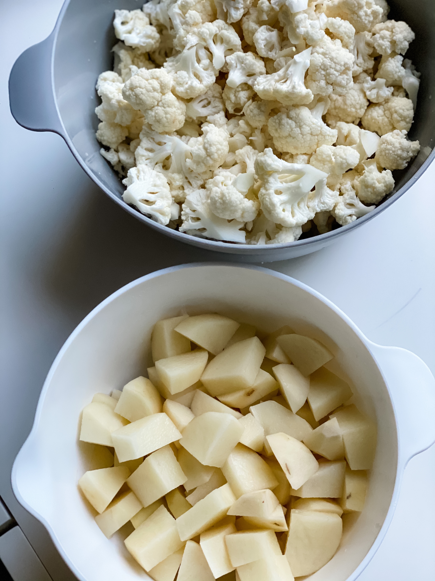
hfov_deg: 28.0
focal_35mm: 52
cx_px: 218
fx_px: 871
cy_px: 290
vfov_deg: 36.8
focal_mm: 6
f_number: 2
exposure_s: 1/120
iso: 200
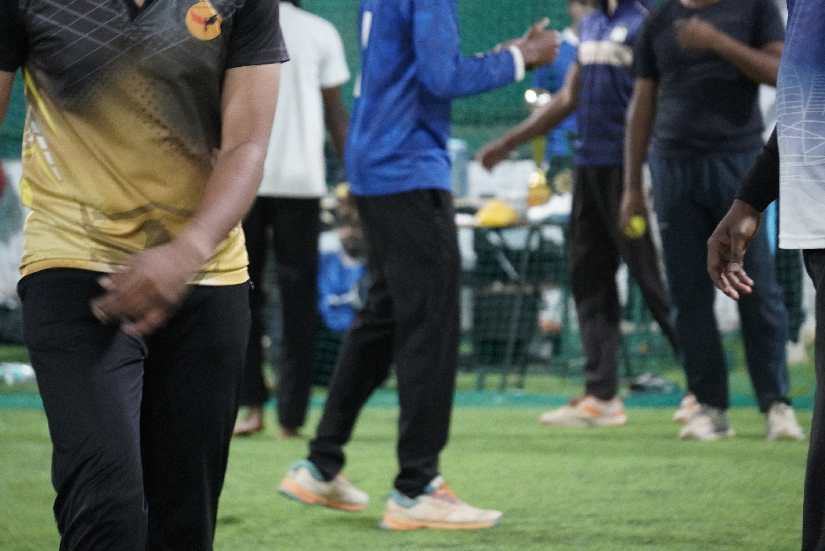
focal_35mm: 273
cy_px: 263
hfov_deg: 7.6
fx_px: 6249
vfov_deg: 5.0
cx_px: 383
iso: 6400
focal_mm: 167
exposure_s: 1/60
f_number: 5.6
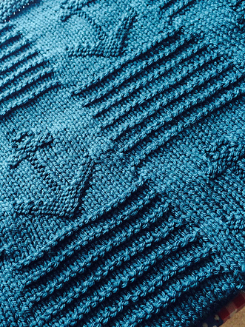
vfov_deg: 44.8
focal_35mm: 42
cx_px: 75
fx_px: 397
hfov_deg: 33.9
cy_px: 166
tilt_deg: -66.3
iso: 64
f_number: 2.2
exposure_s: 1/100
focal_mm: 4.15
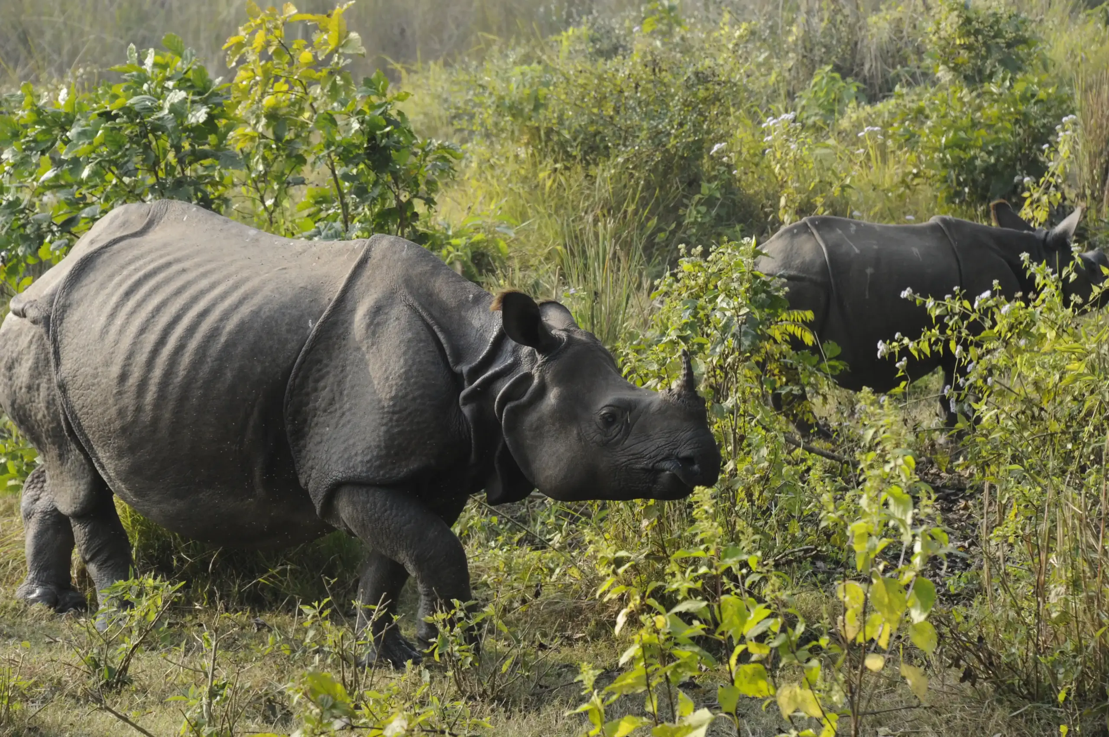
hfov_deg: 10.3
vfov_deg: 6.9
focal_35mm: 200
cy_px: 368
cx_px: 554
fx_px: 6157
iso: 1250
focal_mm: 200
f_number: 10
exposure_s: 1/400
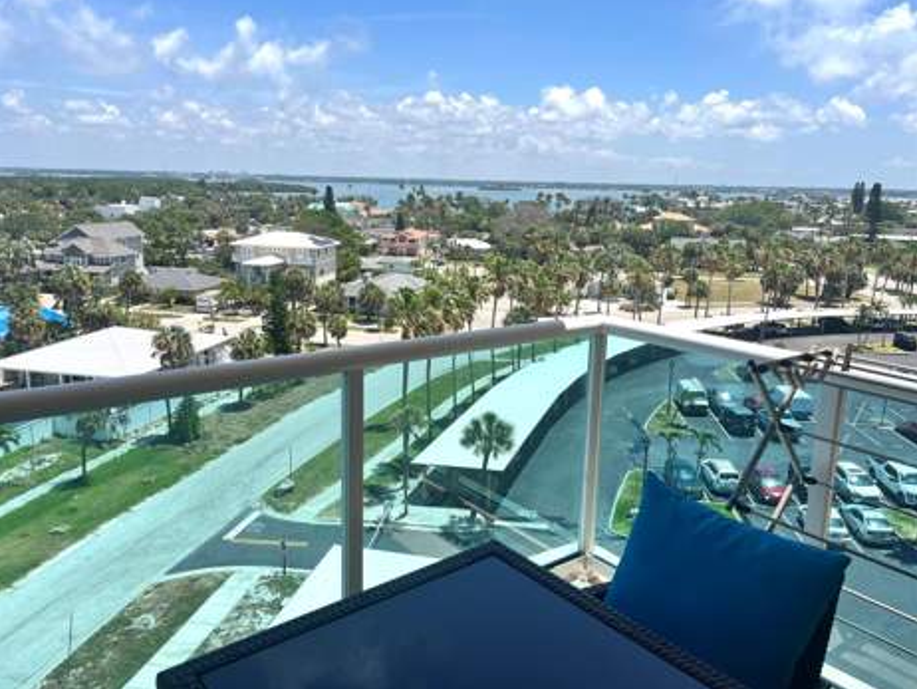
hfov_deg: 65.3
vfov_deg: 51.4
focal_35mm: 27
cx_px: 443
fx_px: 716
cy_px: 336
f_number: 1.6
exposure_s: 1/2688
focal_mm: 5.1
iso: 50
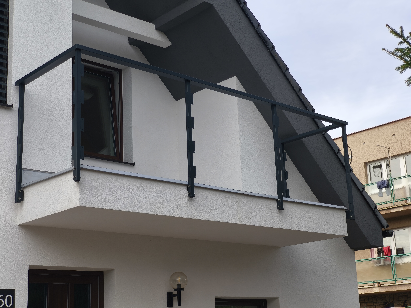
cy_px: 154
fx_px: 748
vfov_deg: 23.3
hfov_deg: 30.7
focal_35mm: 63
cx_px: 206
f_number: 1.9
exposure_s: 1/421
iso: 50
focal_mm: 7.1
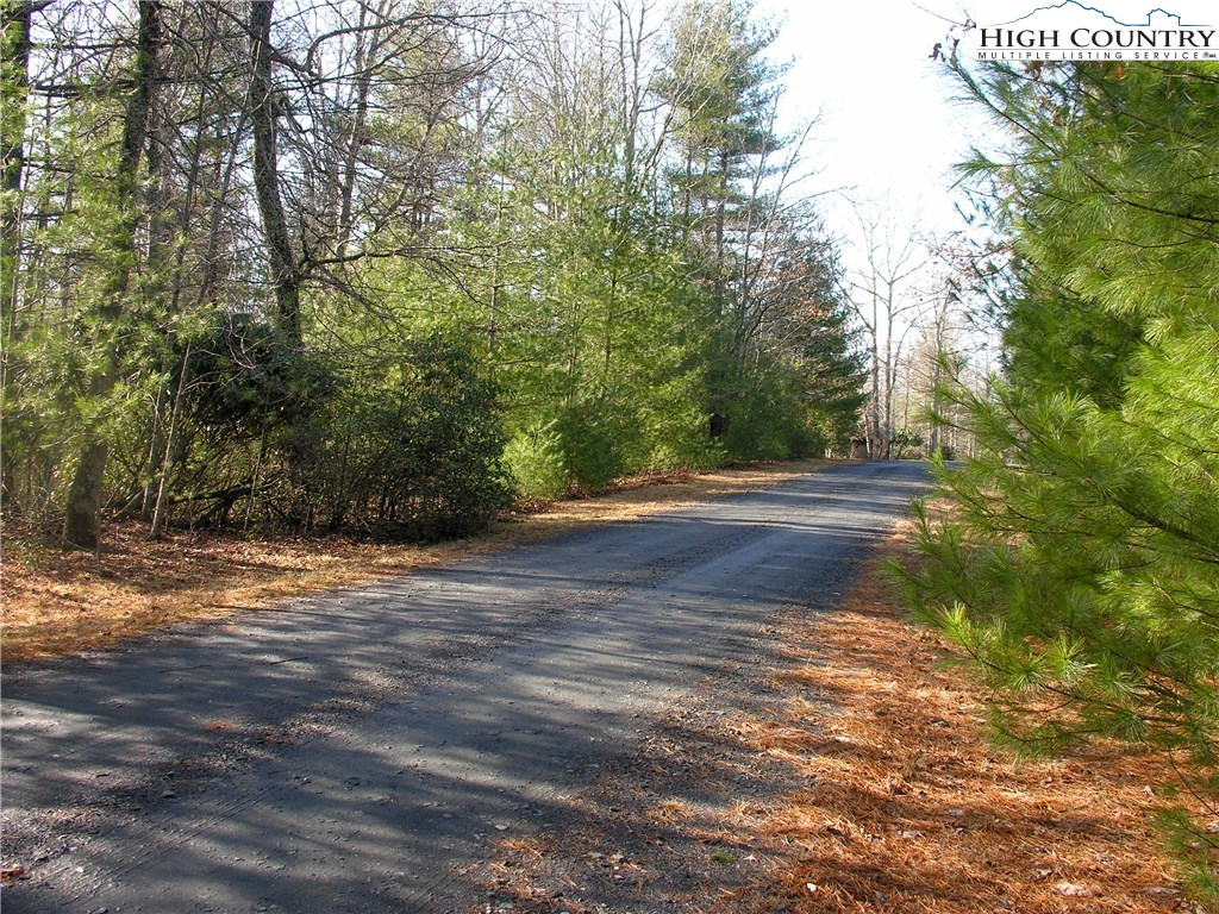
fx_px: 1233
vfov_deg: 40.7
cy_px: 457
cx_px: 610
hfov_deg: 52.6
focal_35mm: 35
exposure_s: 1/67.4
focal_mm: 8.9
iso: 50
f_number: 4
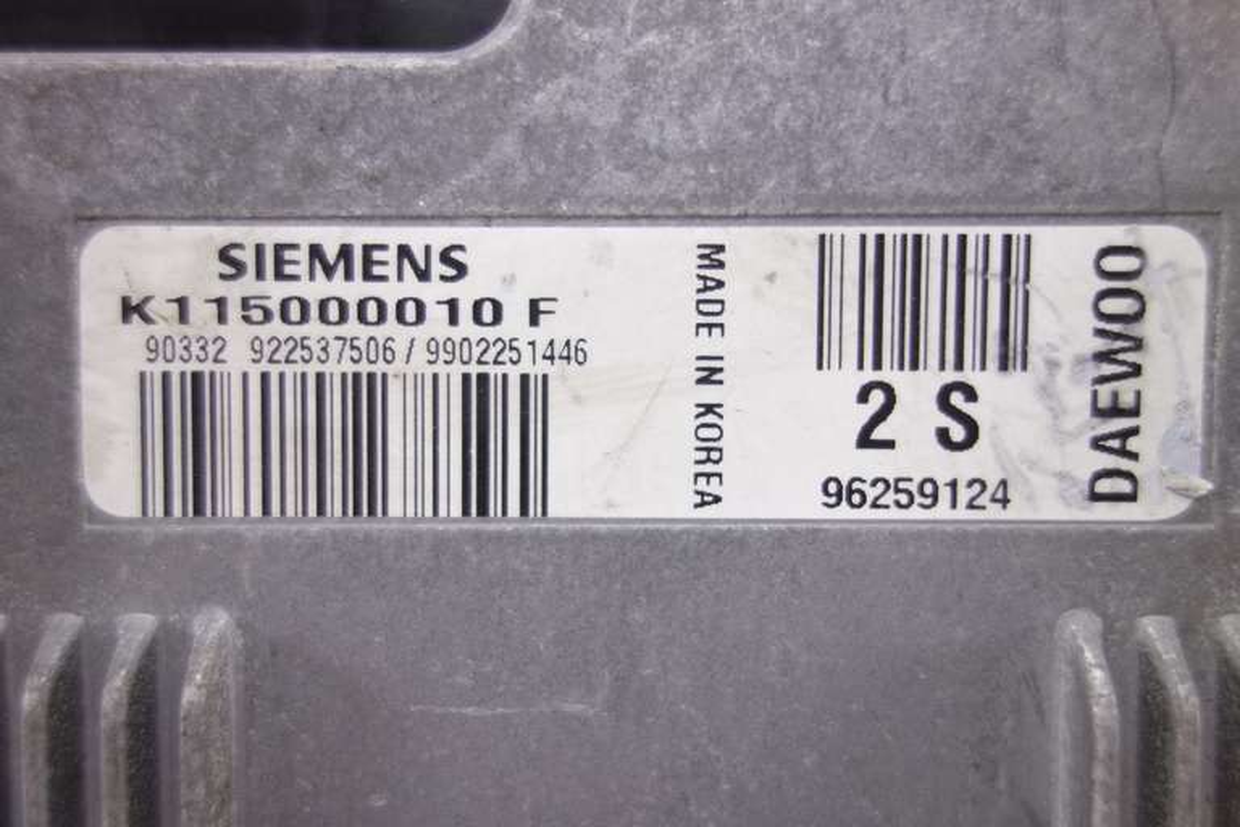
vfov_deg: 46.4
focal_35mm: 28
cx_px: 620
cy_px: 414
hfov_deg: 65.5
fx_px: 964
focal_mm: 10.4
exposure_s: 1/100
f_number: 2.2
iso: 125
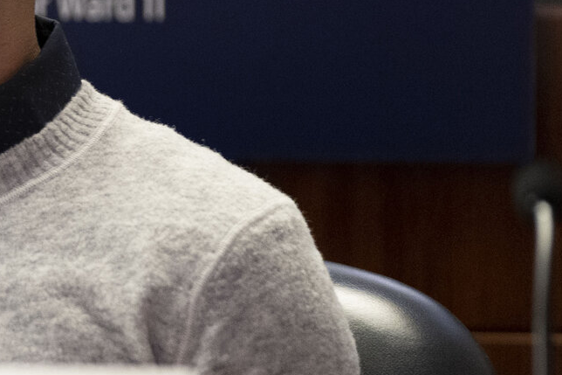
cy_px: 145
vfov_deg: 2.2
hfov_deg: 3.2
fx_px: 9941
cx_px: -325
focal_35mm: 637
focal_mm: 164
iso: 3200
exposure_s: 1/40
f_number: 2.8
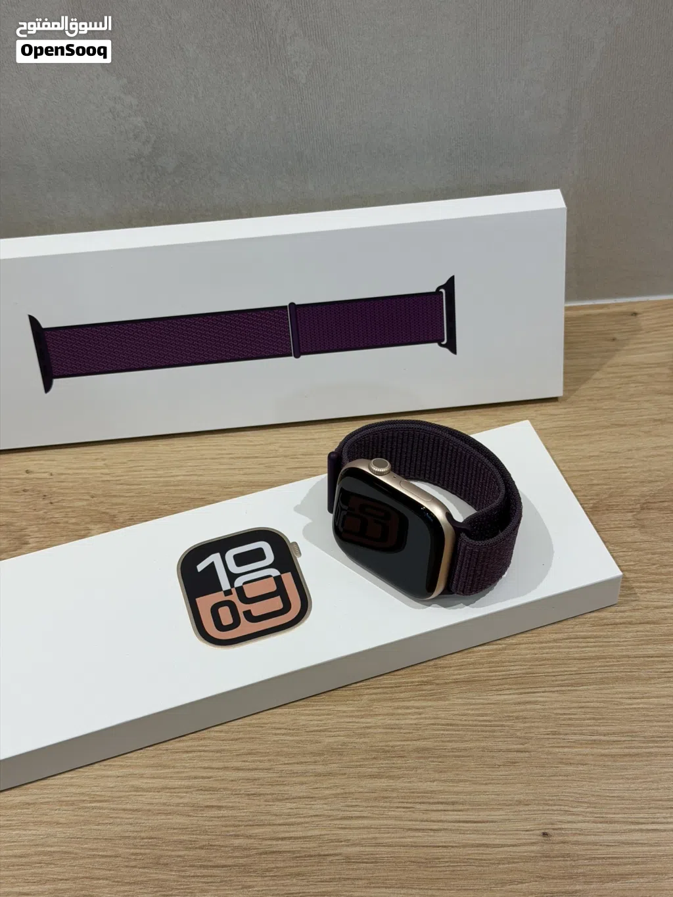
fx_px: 1244
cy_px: 448
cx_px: 336
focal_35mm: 48
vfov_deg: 39.7
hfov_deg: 30.3
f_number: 1.78
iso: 50
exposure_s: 1/121
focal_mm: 6.76
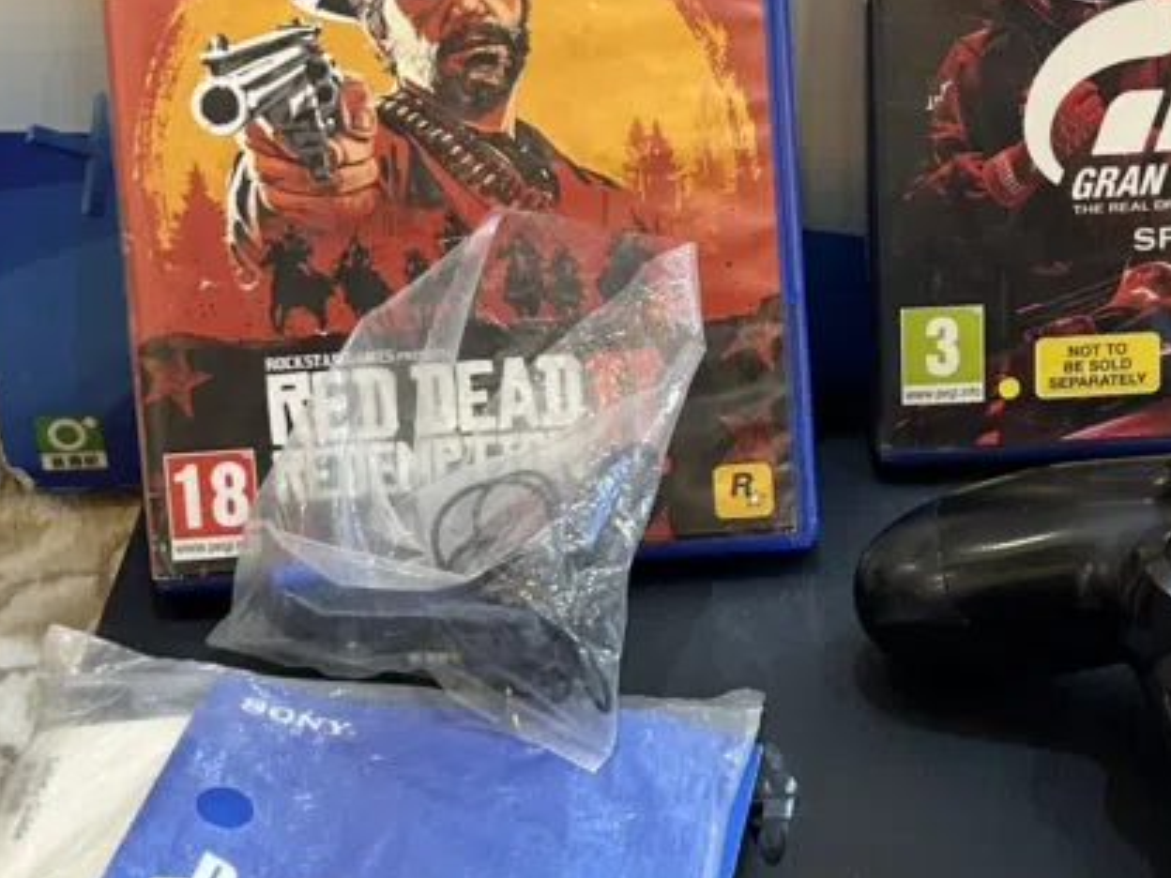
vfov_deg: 35.8
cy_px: 349
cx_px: 735
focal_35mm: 40
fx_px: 1353
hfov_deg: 46.4
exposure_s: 1/50
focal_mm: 5.7
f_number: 1.5
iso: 100
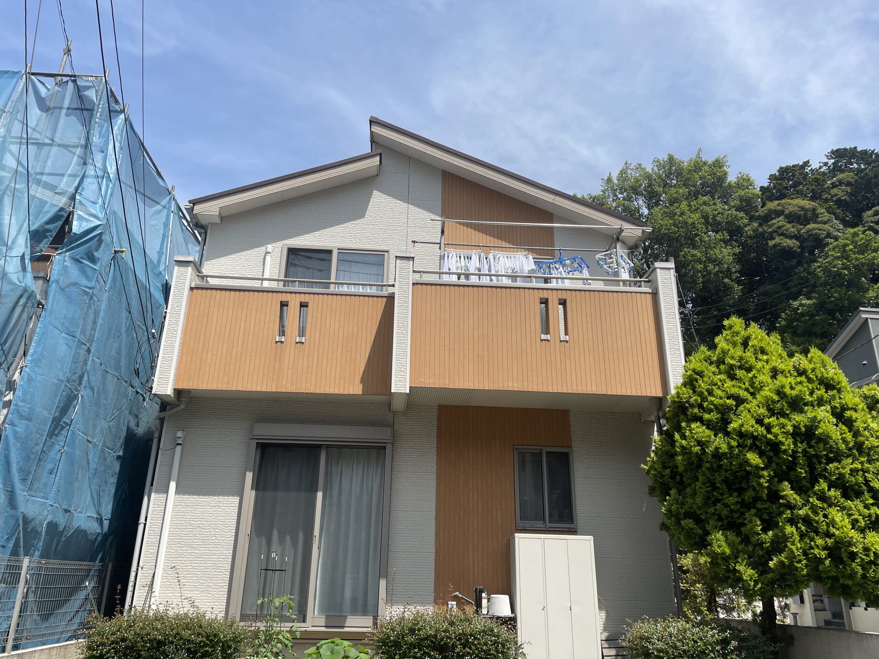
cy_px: 330
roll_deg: -2.0
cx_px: 440
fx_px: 660
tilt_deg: +23.3
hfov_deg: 67.3
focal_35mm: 26
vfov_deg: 53.1
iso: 32
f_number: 1.6
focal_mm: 4.2
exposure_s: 1/3610
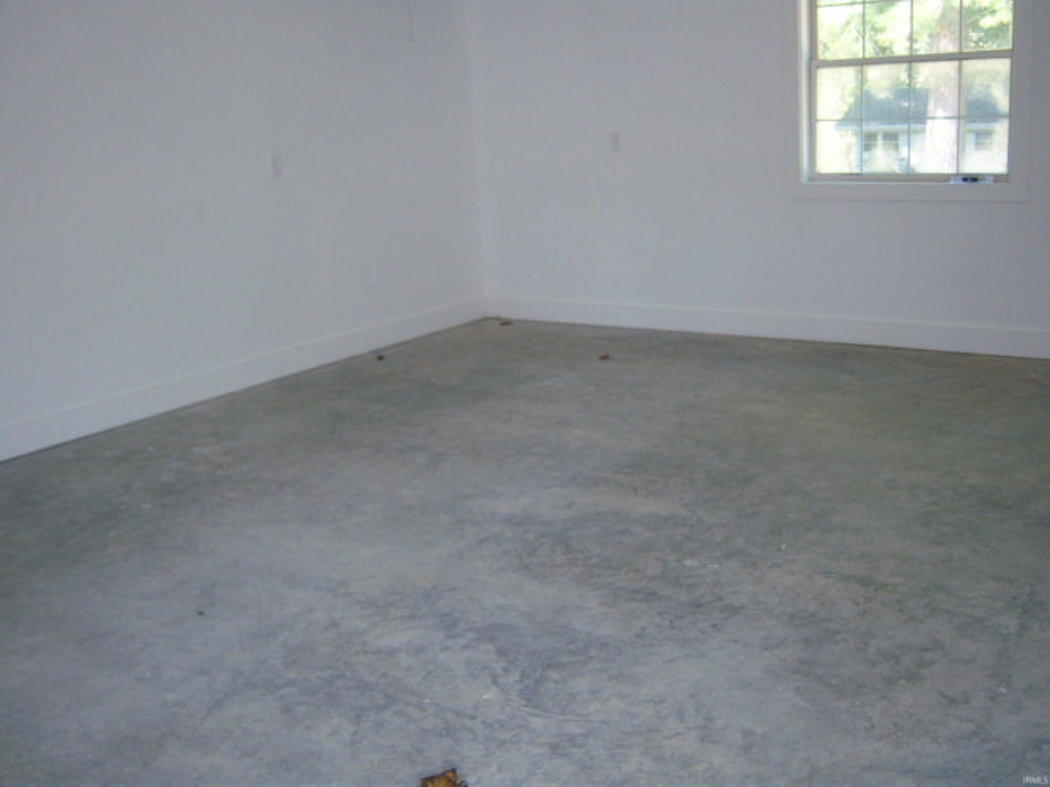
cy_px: 394
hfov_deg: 51.4
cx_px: 525
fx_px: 1092
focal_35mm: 36
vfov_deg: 39.6
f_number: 2.8
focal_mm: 7.5
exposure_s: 1/60
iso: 125
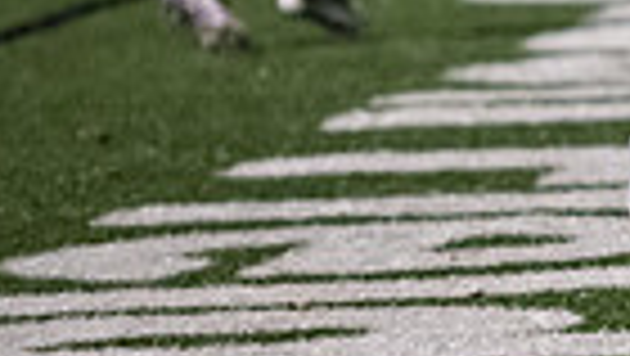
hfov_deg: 2.8
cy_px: -146
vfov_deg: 1.6
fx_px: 13090
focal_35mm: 783
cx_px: 932
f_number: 2.8
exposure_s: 1/1250
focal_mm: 180
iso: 8000
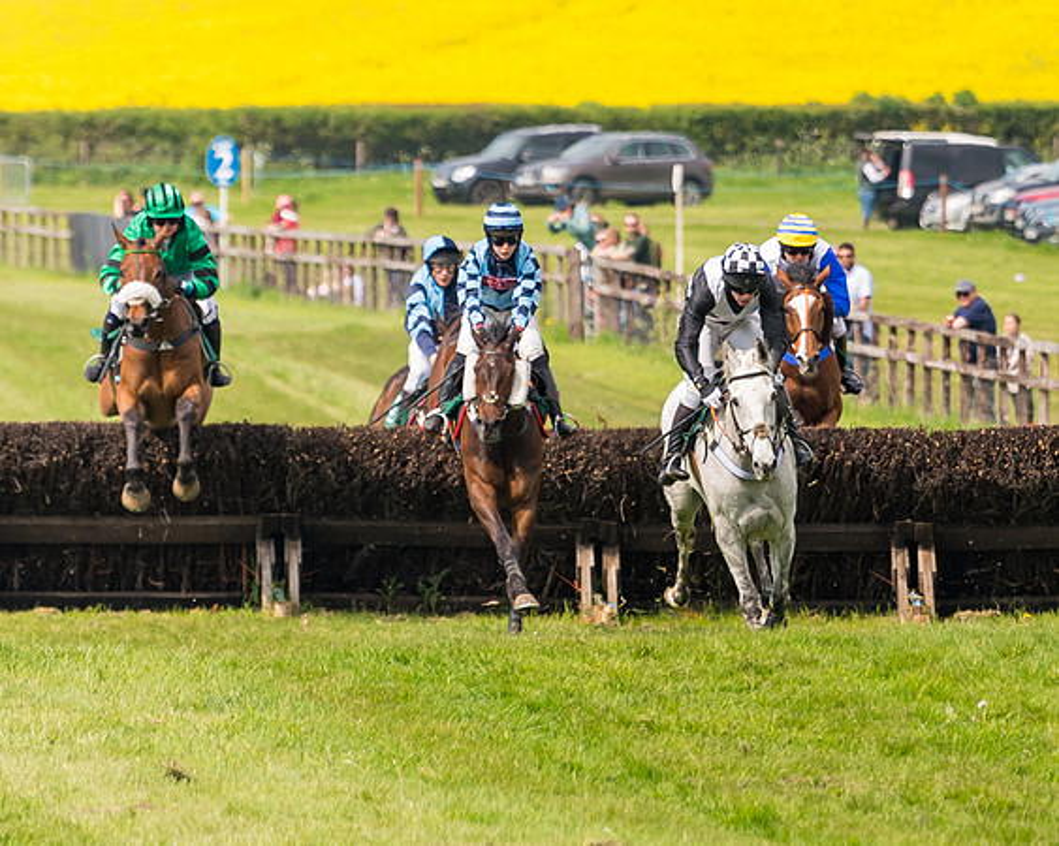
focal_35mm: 584
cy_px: 384
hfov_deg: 3.3
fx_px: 18289
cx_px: 977
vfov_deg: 2.7
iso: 400
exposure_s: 1/2500
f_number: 4
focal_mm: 185
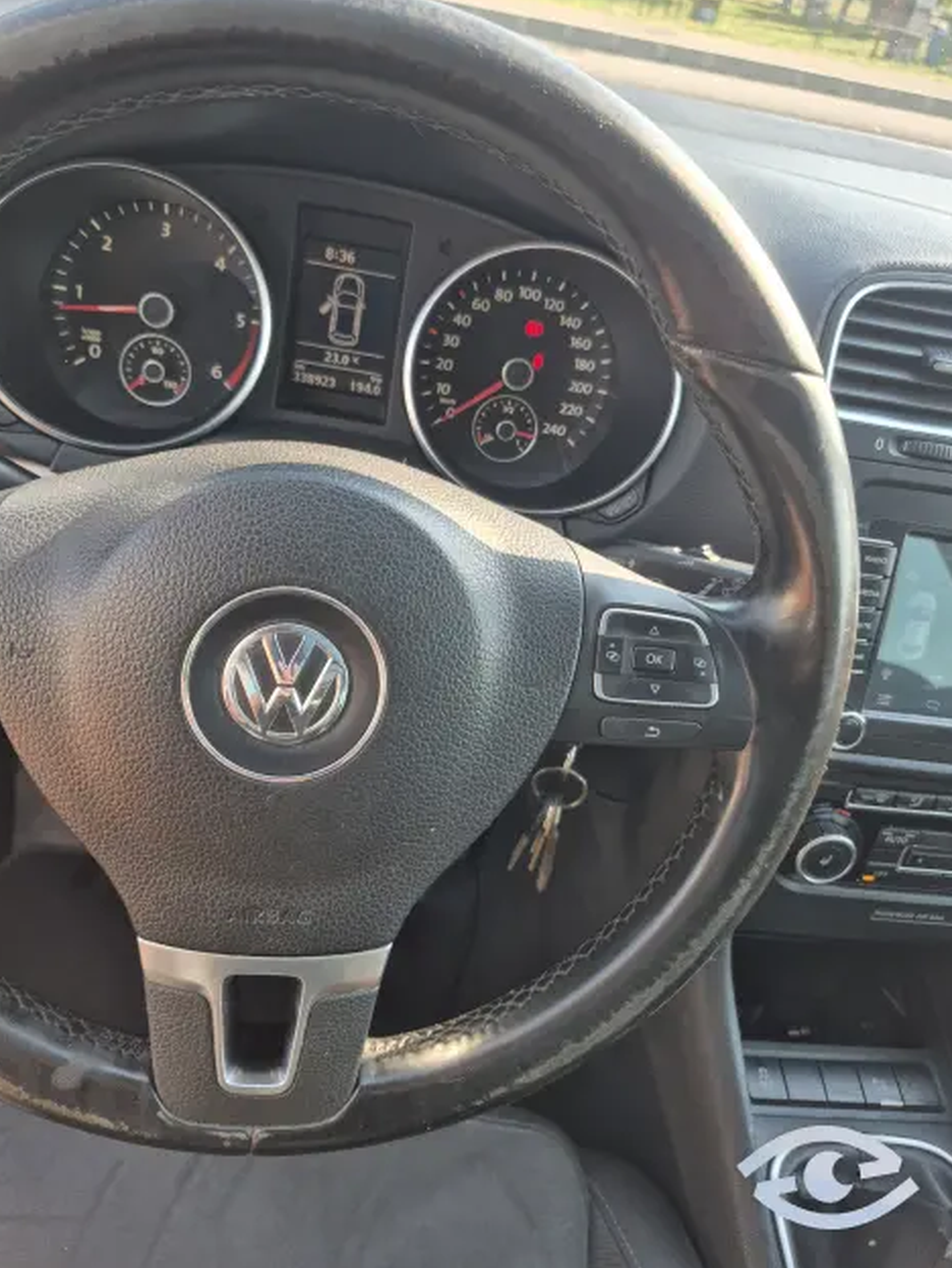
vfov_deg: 71.6
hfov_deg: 56.9
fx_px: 879
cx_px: 466
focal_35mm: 24
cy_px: 621
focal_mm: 5.4
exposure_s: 1/180
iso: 40
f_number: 1.8
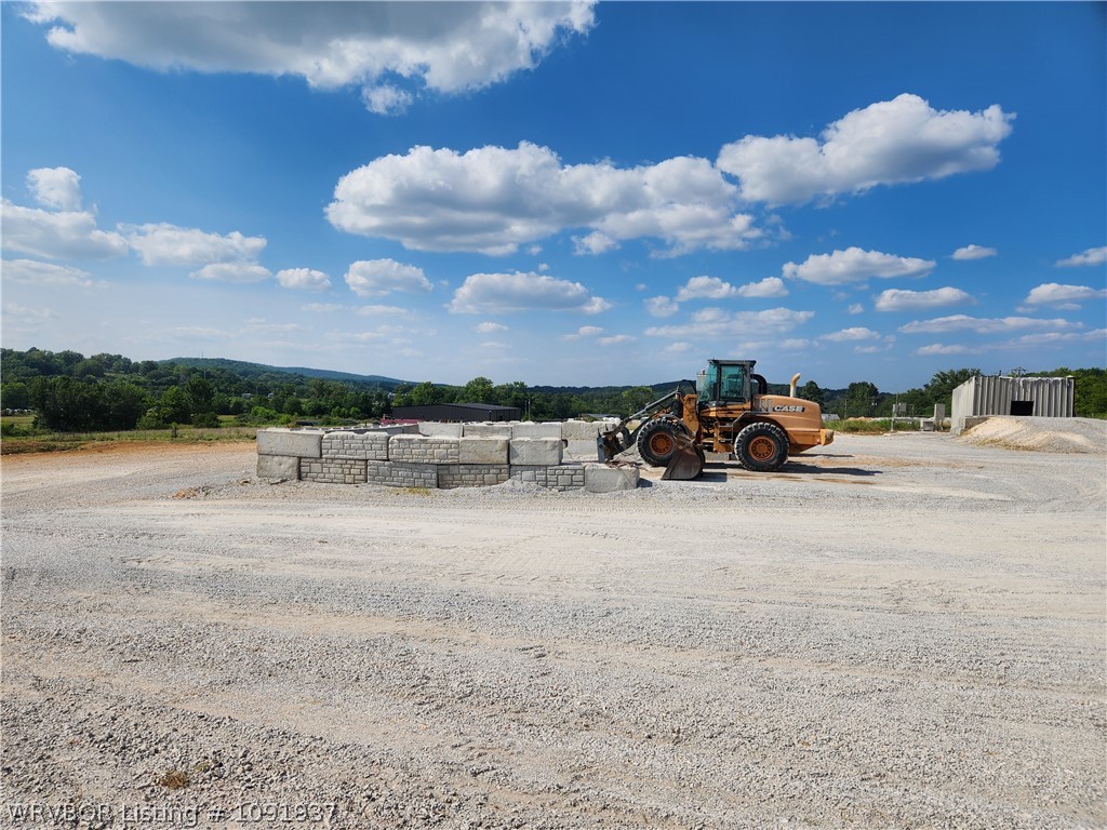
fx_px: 736
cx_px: 554
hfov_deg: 73.9
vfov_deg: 58.9
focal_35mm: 23
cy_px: 415
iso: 20
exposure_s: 1/2890
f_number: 1.8
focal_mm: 5.4
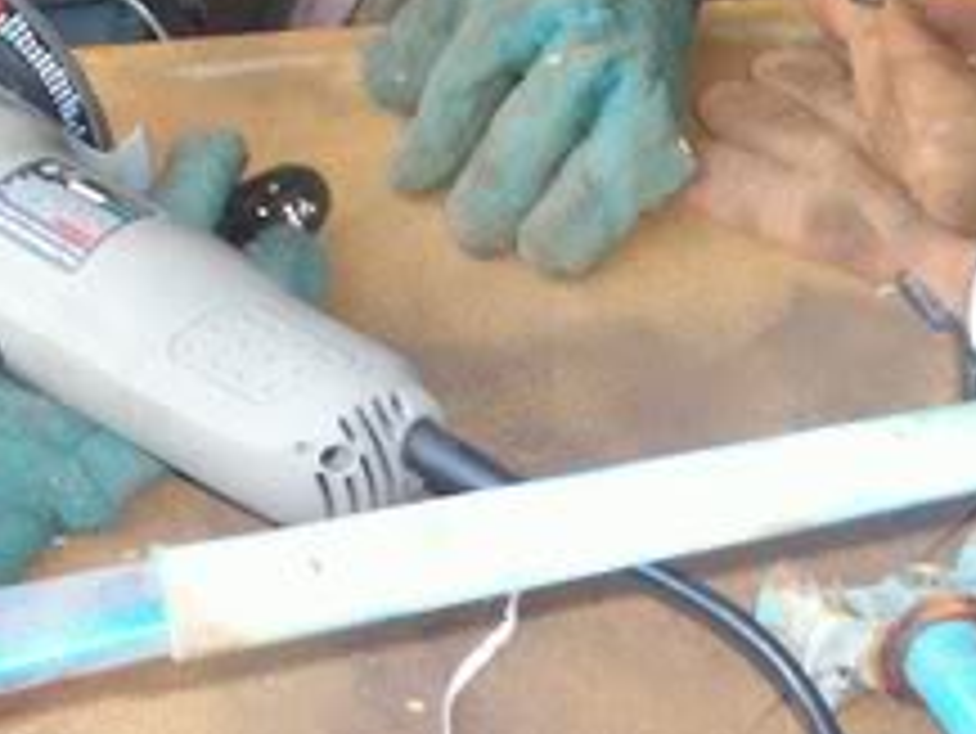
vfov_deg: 13.8
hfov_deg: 18.5
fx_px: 2990
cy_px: 693
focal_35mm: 106
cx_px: 639
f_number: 4.5
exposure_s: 1/64
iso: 140
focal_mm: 5.9
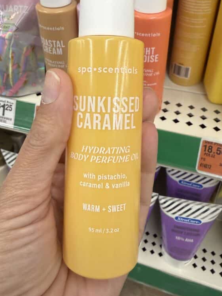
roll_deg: +3.6
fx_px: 282
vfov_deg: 54.2
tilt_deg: -38.8
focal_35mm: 33
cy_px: 98
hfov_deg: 42.9
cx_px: 101
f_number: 2.2
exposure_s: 1/60
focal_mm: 2.22
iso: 200
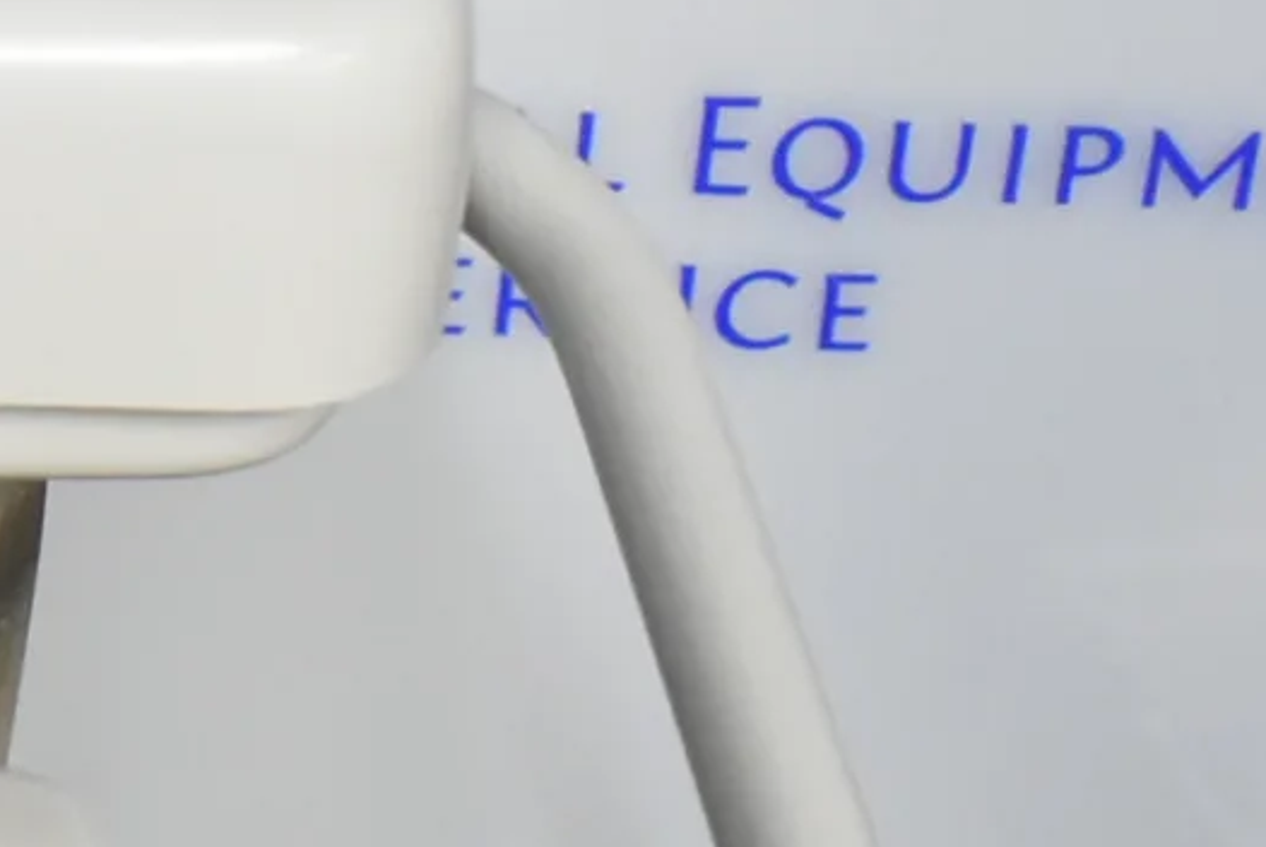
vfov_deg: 9.4
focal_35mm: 146
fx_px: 5140
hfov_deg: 12.7
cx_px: -1054
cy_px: 211
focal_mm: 20
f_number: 8
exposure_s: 1/30
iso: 2500
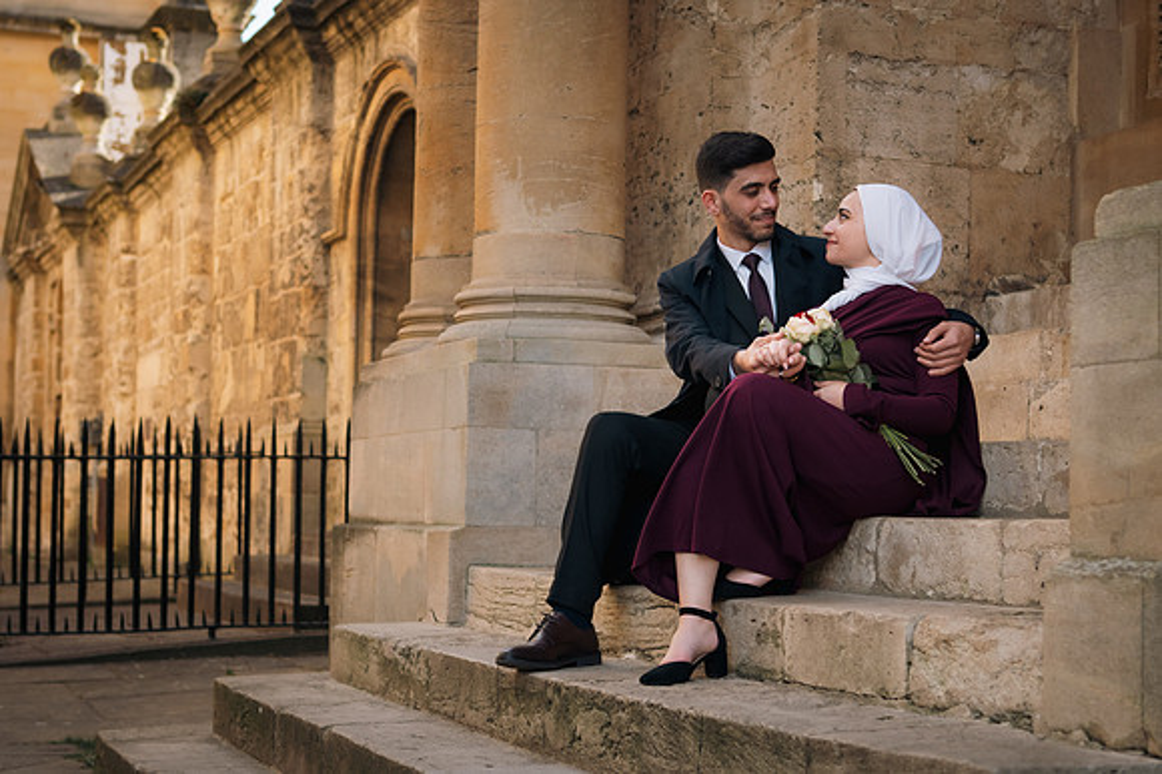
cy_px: 387
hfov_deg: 33.4
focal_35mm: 60
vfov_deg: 22.6
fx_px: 1935
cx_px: 581
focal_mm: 40
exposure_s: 1/640
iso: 200
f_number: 2.8
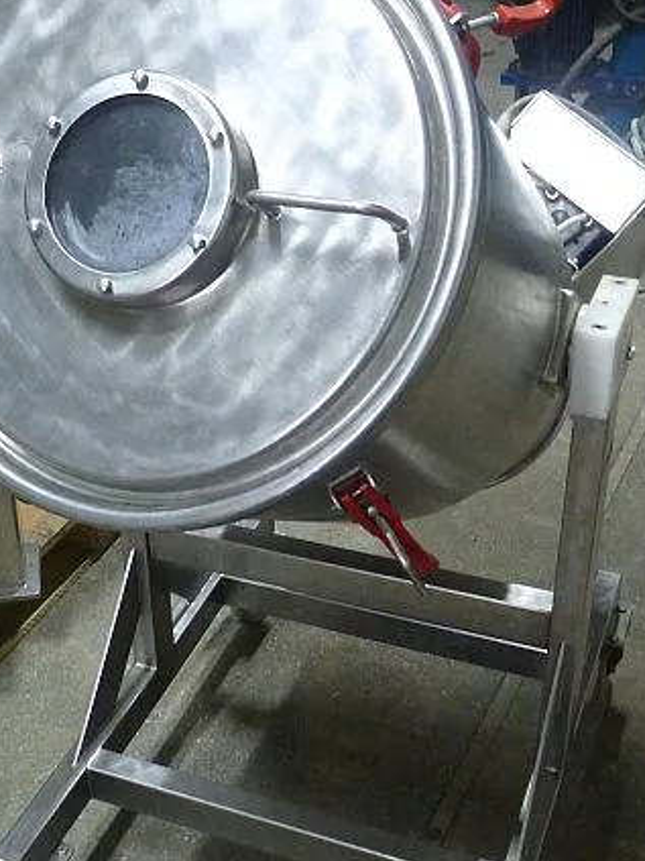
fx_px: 1317
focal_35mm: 53
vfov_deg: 36.2
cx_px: 269
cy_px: 423
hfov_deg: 27.5
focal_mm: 4.9
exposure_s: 1/6
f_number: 3.3
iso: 400
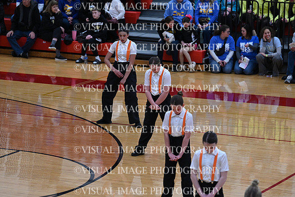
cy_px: 98
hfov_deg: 11.1
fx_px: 1516
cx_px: 148
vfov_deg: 7.4
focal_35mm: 185
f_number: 4
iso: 4000
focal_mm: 185
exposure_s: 1/400
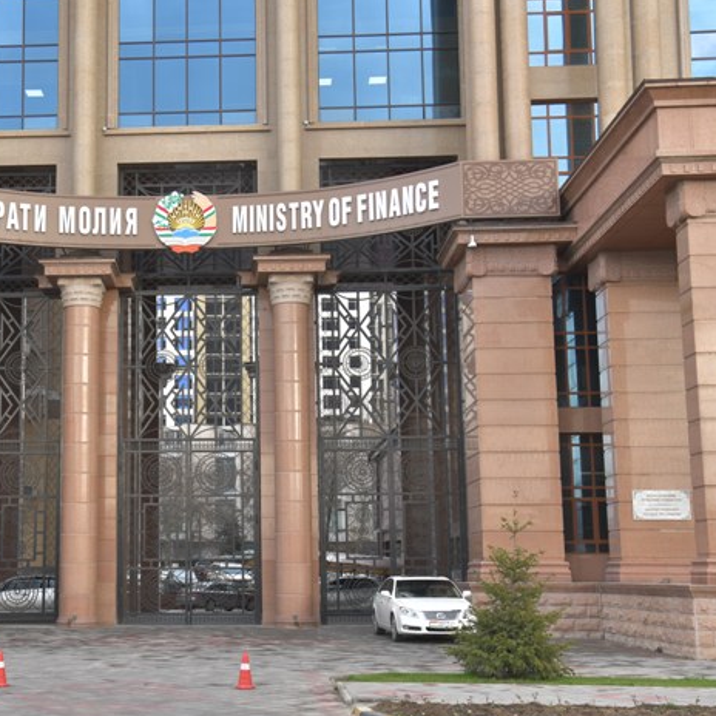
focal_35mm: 55
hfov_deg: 30.6
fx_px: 1287
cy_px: 378
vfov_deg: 31.1
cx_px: 187
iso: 500
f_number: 6.3
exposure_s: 1/160
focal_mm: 40
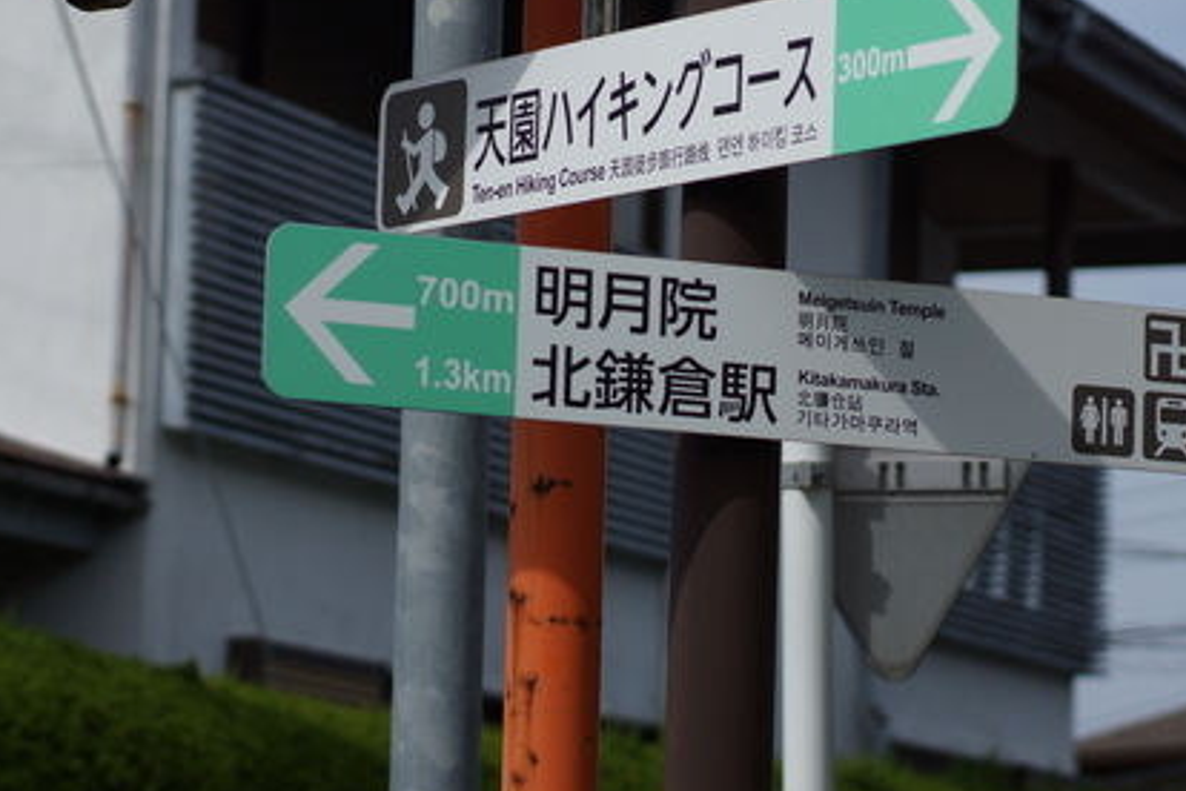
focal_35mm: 145
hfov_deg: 14.2
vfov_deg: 9.5
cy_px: 285
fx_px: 4777
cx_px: 619
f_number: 3.5
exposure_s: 1/2500
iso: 100
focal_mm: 50
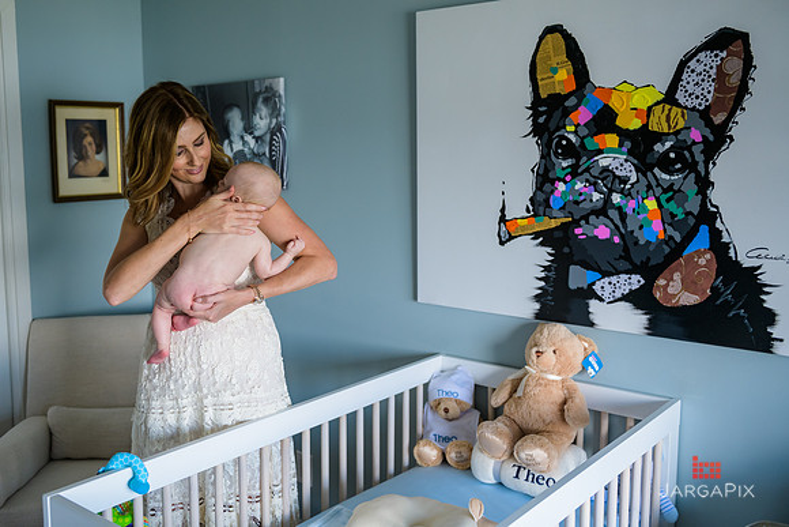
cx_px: 359
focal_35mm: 35
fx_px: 765
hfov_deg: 54.5
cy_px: 239
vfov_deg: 37.9
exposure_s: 1/125
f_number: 3.2
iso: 400
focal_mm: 32
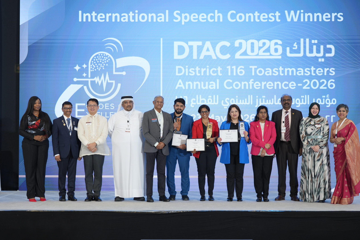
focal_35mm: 71
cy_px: 119
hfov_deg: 28.5
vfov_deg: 19.2
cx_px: 182
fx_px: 710
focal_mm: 70
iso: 640
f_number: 2.8
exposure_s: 1/125
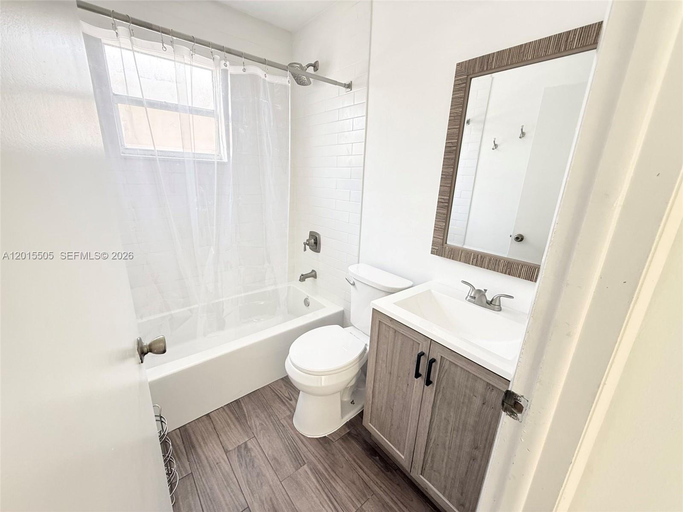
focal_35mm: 14
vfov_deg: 85.7
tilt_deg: -15.9
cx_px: 342
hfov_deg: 102.1
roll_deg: -2.3
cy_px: 256
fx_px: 276
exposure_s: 1/60
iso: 400
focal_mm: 2.22
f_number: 2.2
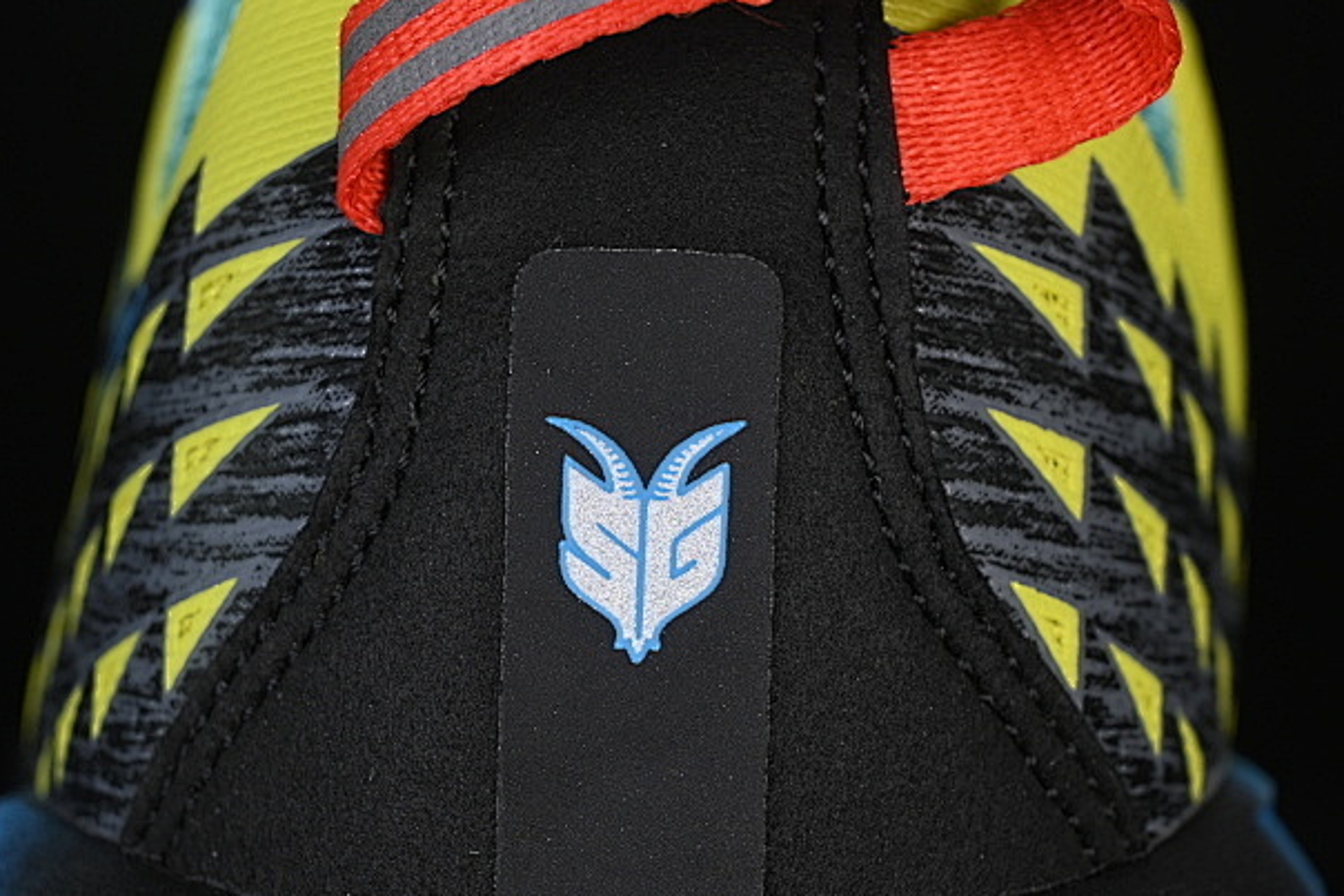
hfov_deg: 15.3
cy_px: 585
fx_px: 5004
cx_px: 679
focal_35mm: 134
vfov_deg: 10.2
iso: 160
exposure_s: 1/80
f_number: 7.1
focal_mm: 50
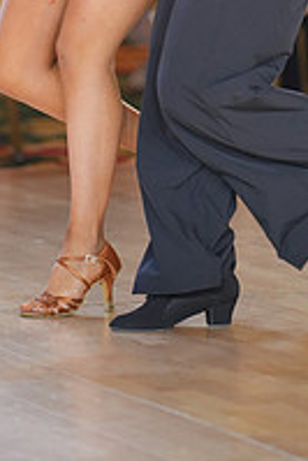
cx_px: 145
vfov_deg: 5.3
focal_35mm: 385
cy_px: -116
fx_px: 4932
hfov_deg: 3.6
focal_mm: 132
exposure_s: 1/500
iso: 1250
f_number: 2
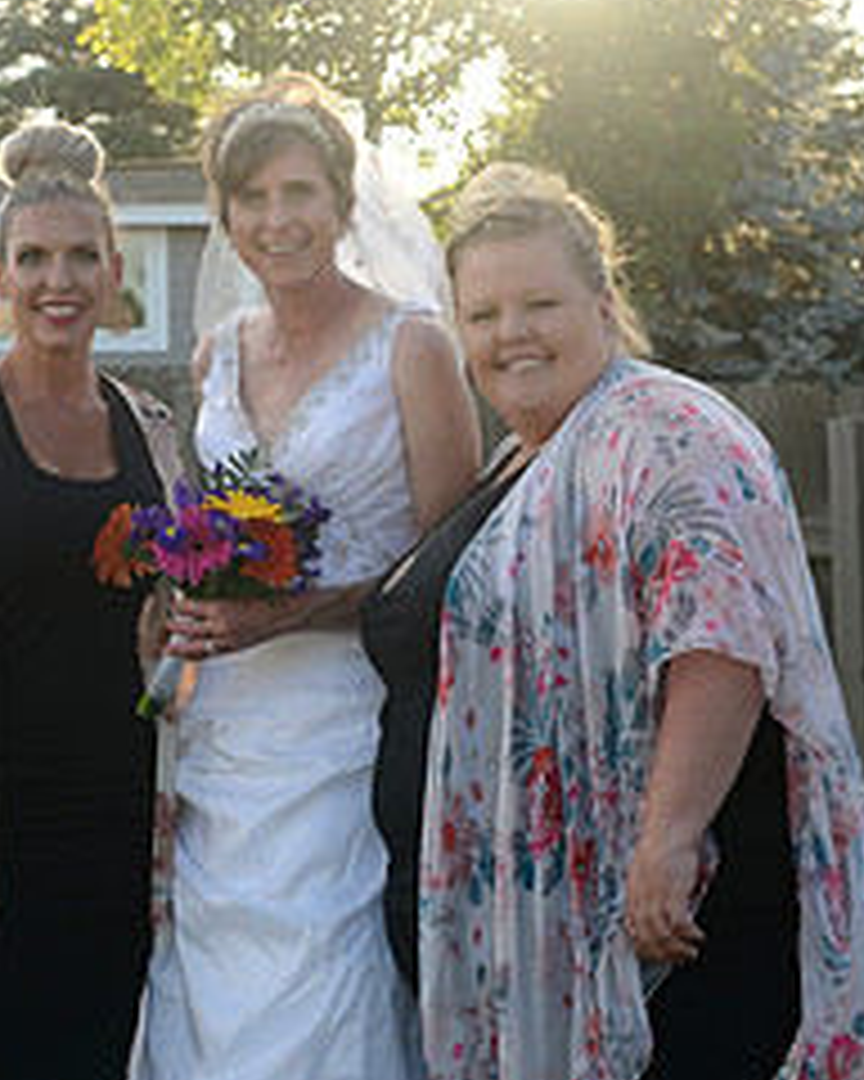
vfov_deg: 21.7
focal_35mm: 88
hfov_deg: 17.4
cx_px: 266
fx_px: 2813
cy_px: 652
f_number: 5
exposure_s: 1/400
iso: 400
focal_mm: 50
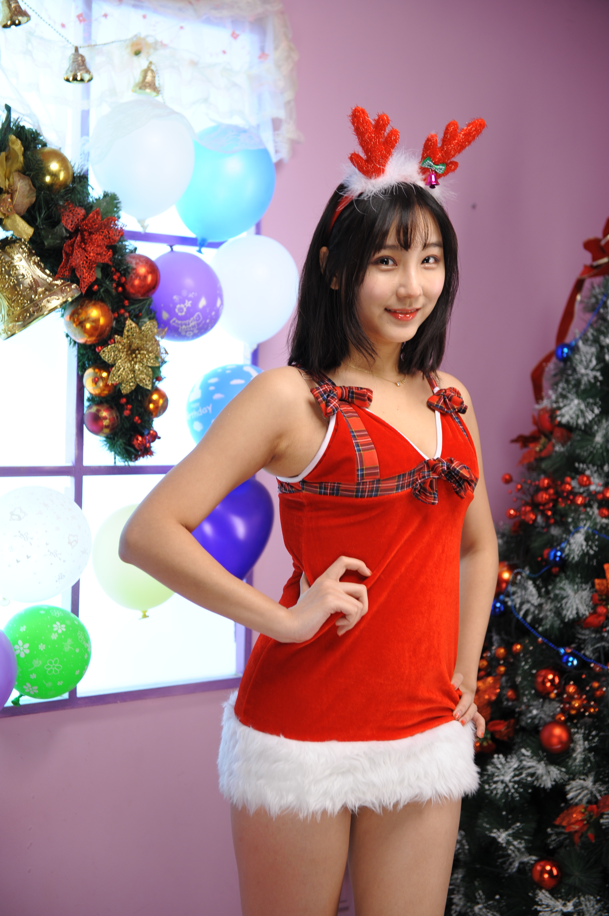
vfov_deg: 28.9
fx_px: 1778
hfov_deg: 19.4
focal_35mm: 70
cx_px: 304
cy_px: 458
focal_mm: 70
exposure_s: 1/125
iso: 400
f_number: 3.5
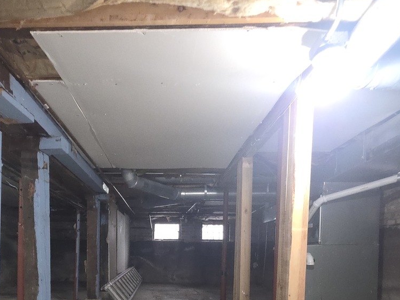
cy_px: 269
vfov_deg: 49.1
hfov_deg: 68.3
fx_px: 289
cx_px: 150
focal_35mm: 25
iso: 400
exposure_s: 1/30
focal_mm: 2.2
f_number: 1.9
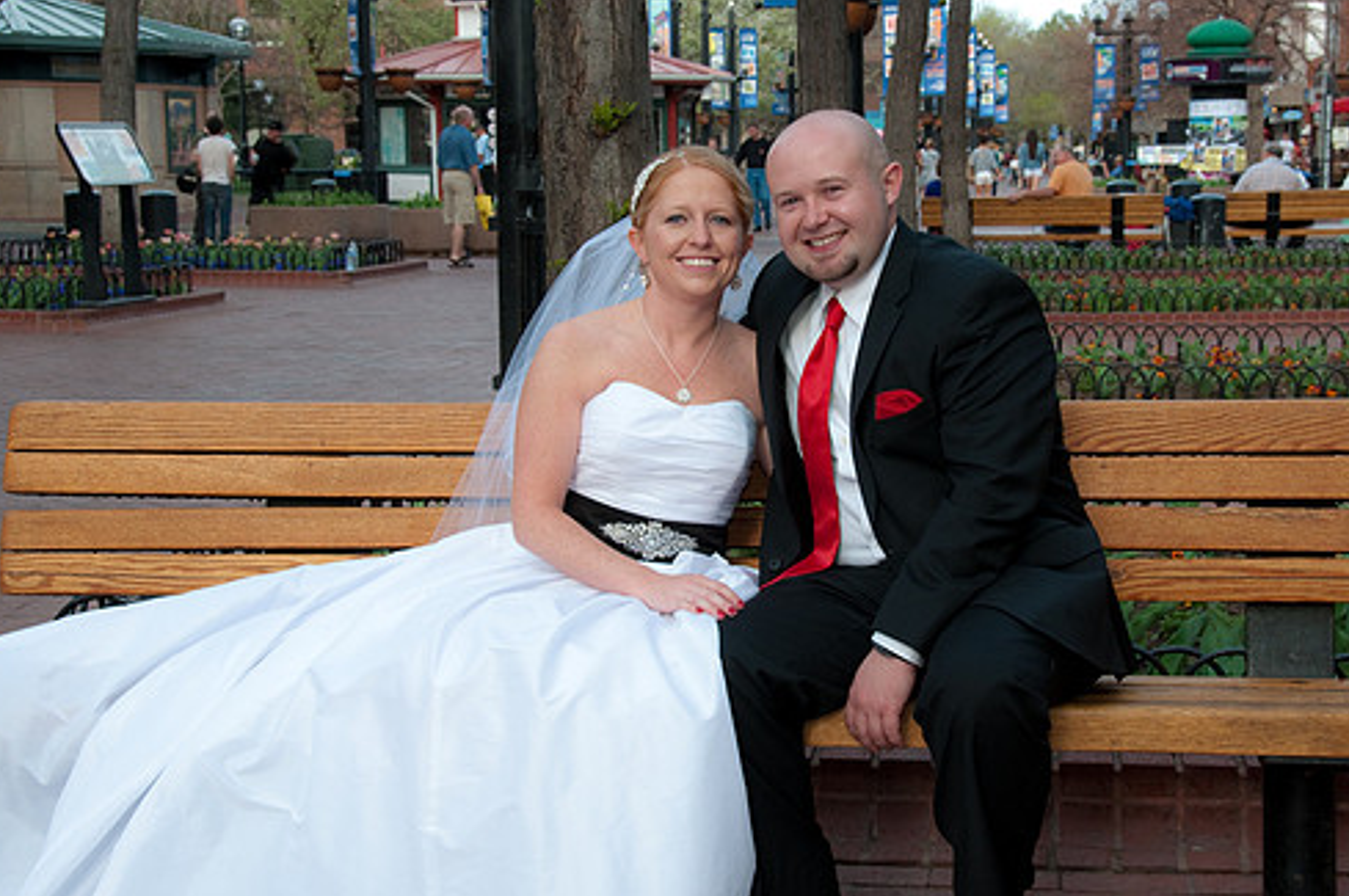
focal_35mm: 64
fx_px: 2396
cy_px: 412
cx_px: 781
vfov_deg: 21.2
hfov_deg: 31.4
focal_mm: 36
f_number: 8
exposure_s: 1/125
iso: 320
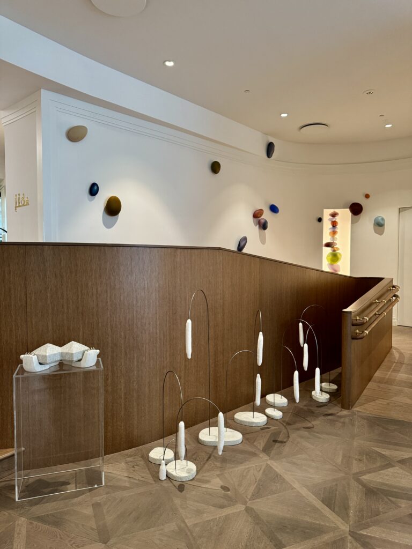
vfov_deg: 71.6
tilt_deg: -2.1
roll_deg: +0.5
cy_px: 274
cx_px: 206
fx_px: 381
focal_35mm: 24
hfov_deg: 56.8
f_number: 1.78
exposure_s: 1/59
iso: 320
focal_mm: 6.76
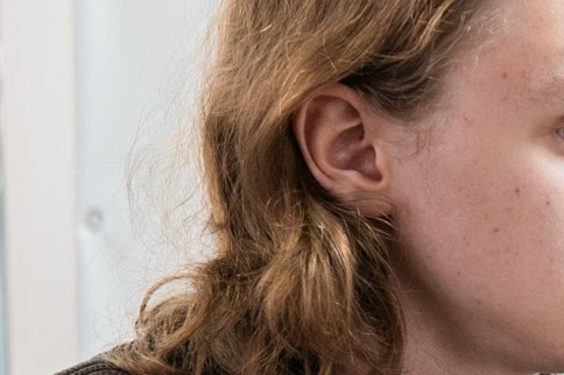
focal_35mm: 171
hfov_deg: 11.5
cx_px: 854
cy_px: 443
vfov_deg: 7.9
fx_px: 2677
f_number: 2.5
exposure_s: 1/125
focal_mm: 35
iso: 500
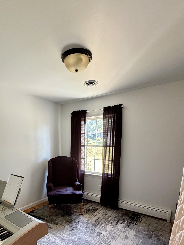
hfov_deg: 62.3
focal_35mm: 21
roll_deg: -0.5
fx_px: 149
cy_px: 167
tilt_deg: -8.9
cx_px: 65
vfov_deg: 76.1
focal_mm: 2.22
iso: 250
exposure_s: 1/60
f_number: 2.2
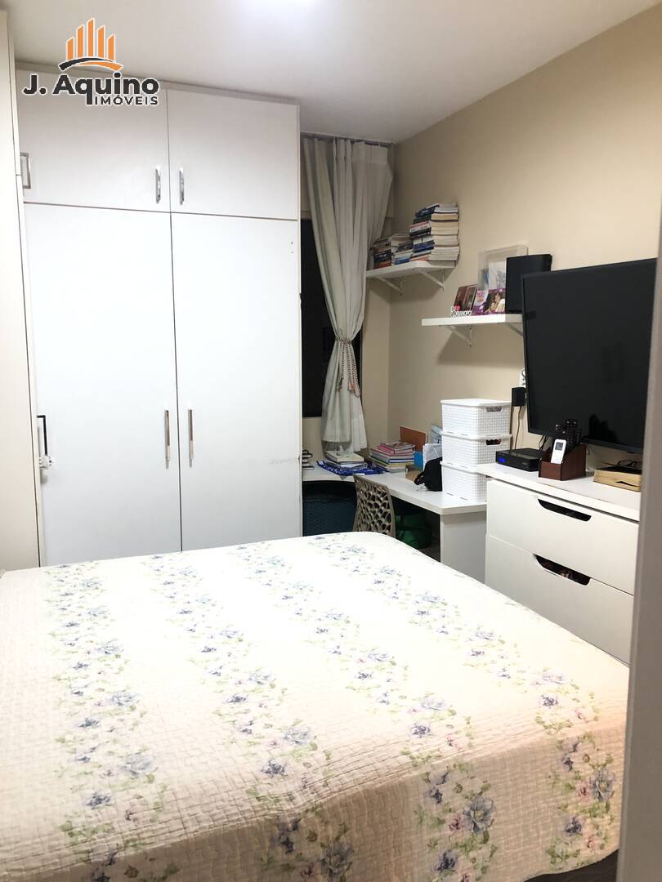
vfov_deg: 63.4
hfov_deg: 49.7
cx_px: 331
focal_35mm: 28
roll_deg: +0.6
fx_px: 714
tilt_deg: -7.1
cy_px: 441
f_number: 1.8
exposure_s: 1/15
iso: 64
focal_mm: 4
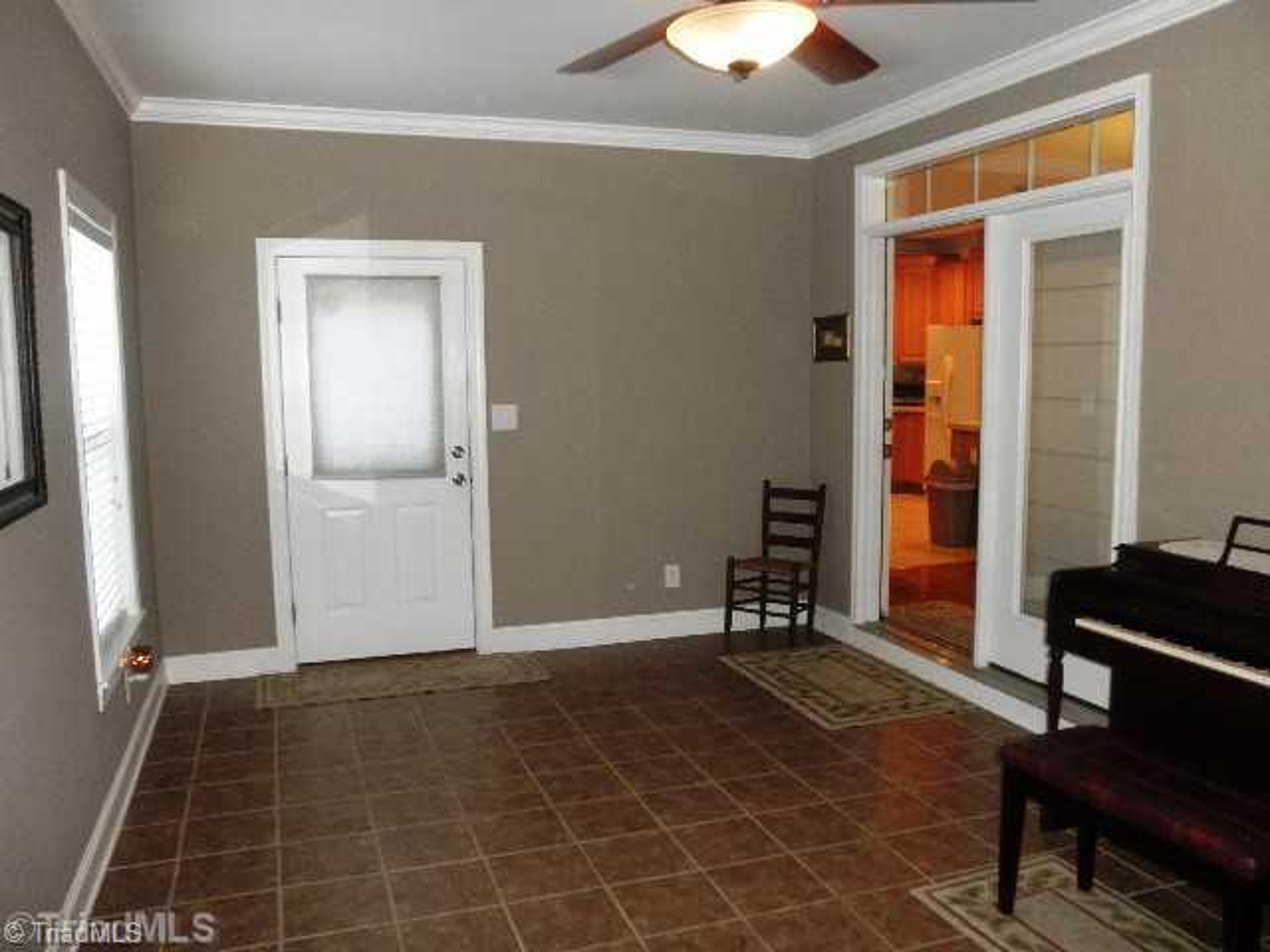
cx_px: 635
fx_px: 1027
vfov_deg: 49.7
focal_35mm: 28
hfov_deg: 63.4
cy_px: 476
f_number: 3
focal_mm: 5
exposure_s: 1/30
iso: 200
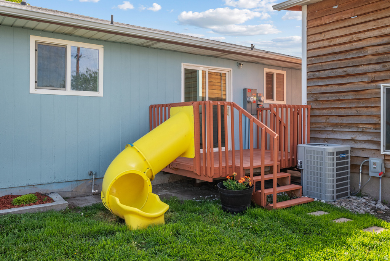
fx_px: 298
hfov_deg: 66.4
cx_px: 195
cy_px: 130
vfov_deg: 47.2
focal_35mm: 28
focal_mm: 27.5
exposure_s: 1/100
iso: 800
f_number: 8
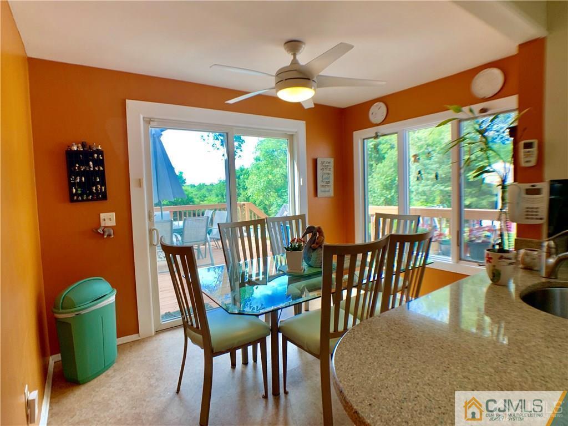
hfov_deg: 67.3
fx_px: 427
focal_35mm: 26
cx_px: 284
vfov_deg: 53.1
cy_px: 213
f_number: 1.8
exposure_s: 1/120
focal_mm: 4.25
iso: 64
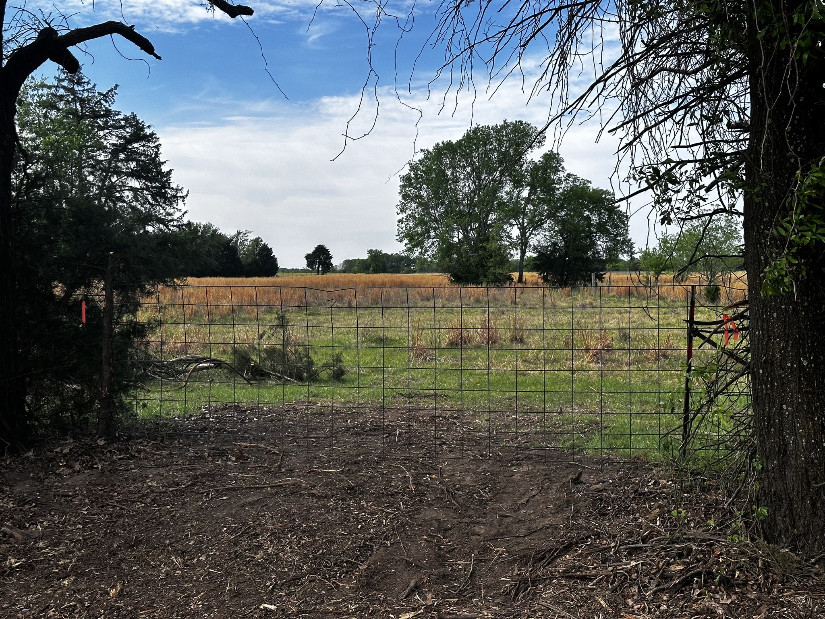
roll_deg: +0.0
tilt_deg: -1.8
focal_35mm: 48
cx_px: 412
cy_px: 310
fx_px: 1144
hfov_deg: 39.7
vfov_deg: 30.3
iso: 64
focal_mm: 6.86
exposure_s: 1/2809
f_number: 1.78
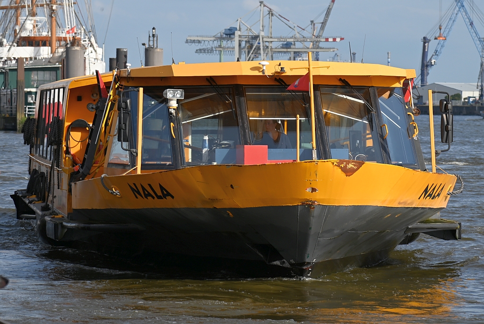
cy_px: 162
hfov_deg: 17.0
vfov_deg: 11.4
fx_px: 1615
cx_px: 242
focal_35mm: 120
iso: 100
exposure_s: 1/500
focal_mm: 120
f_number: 5.6
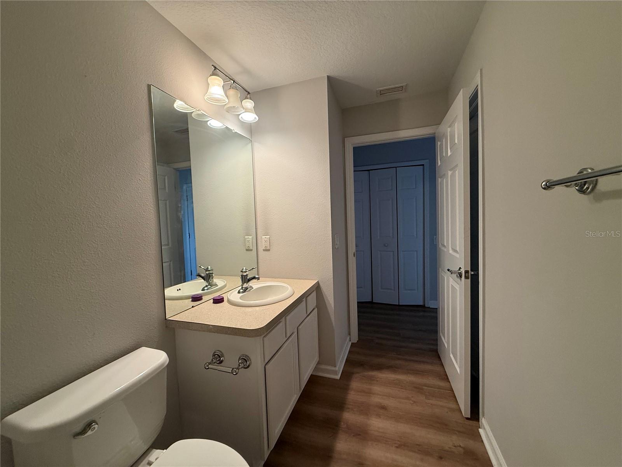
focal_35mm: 14
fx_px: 252
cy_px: 234
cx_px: 311
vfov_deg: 85.7
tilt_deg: -1.8
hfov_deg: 102.1
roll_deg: +1.7
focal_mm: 2.22
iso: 200
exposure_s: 1/60
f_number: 2.2
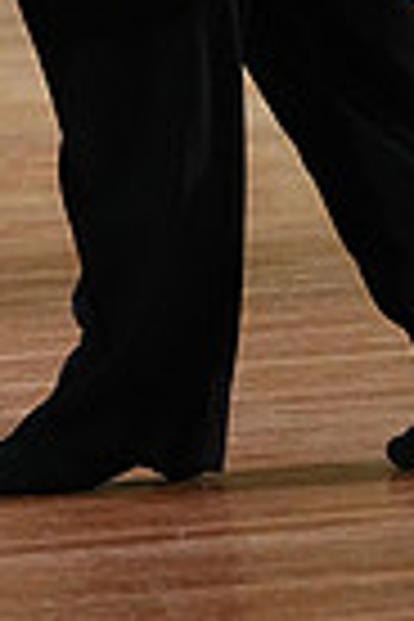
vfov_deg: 3.0
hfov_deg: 2.0
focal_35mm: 688
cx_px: -367
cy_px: -518
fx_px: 11867
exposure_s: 1/400
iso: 8000
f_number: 5
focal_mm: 164
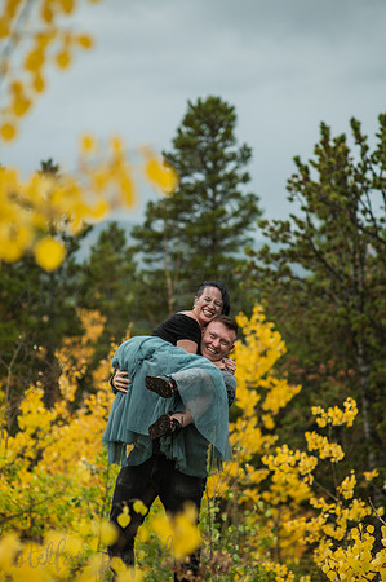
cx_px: 193
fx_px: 1370
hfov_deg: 16.0
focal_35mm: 85
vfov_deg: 23.9
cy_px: 291
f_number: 2.2
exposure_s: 1/320
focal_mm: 85
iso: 320
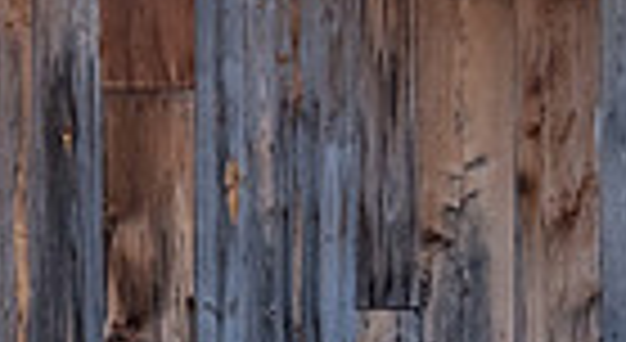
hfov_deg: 6.4
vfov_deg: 3.6
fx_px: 5441
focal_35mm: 330
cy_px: 741
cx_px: -555
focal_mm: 70
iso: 3200
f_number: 4
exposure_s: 1/320
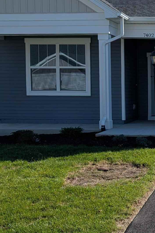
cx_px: 223
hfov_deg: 17.3
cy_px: 120
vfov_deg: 28.1
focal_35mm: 72
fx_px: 465
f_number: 1.68
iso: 21
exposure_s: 1/1484
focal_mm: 6.9
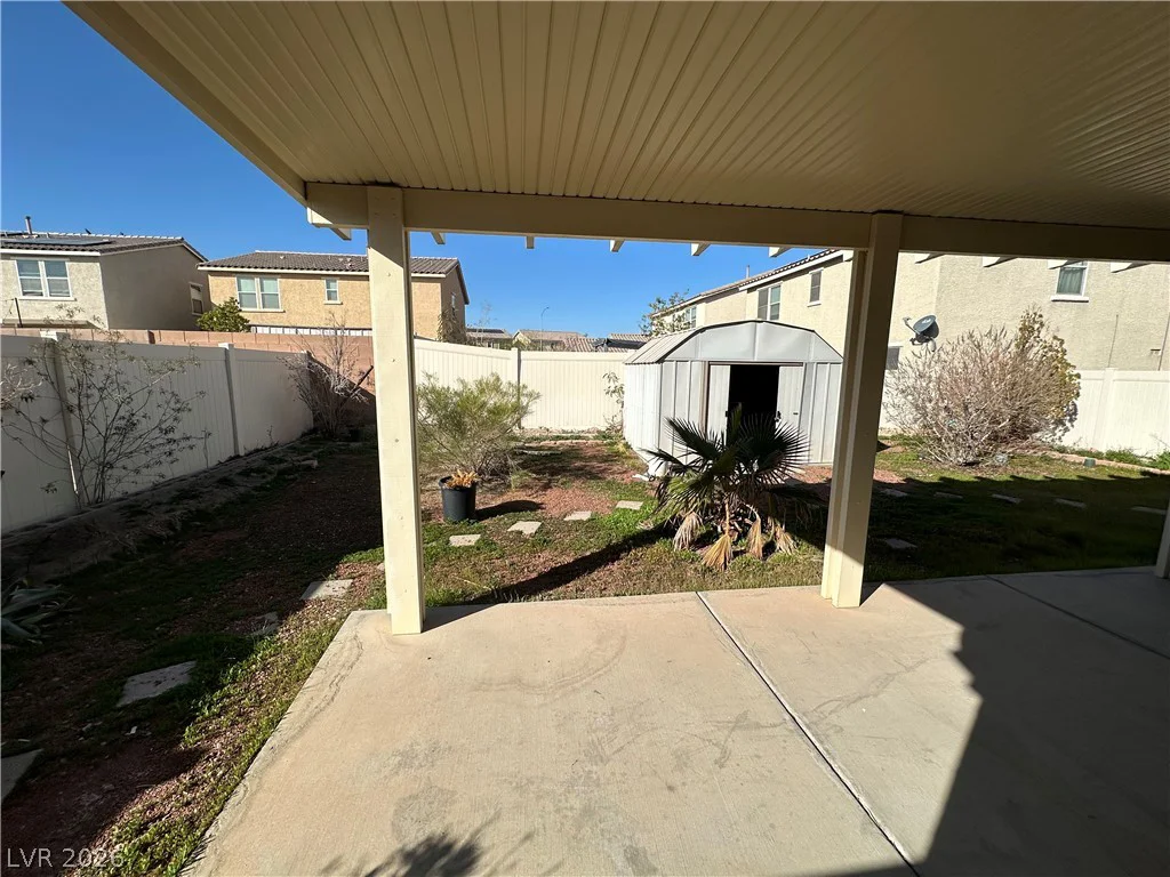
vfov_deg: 85.7
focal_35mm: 14
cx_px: 585
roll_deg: -1.1
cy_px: 438
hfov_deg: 102.1
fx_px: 473
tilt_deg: -8.3
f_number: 2.2
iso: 50
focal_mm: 2.22
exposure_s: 1/2747
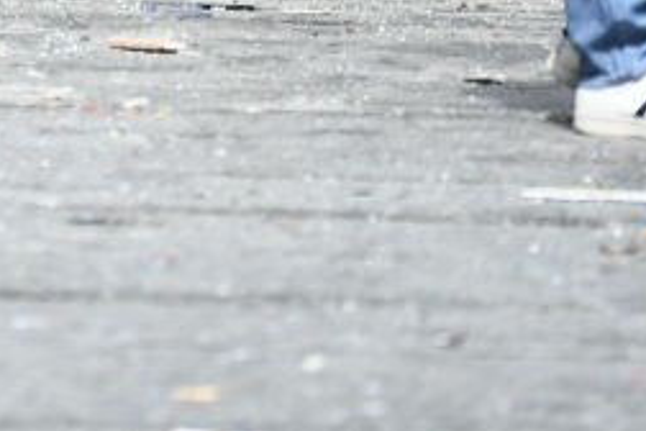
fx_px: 20204
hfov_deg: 1.8
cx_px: -410
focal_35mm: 1126
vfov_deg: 1.2
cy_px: -875
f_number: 2.8
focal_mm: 175
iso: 800
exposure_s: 1/8000
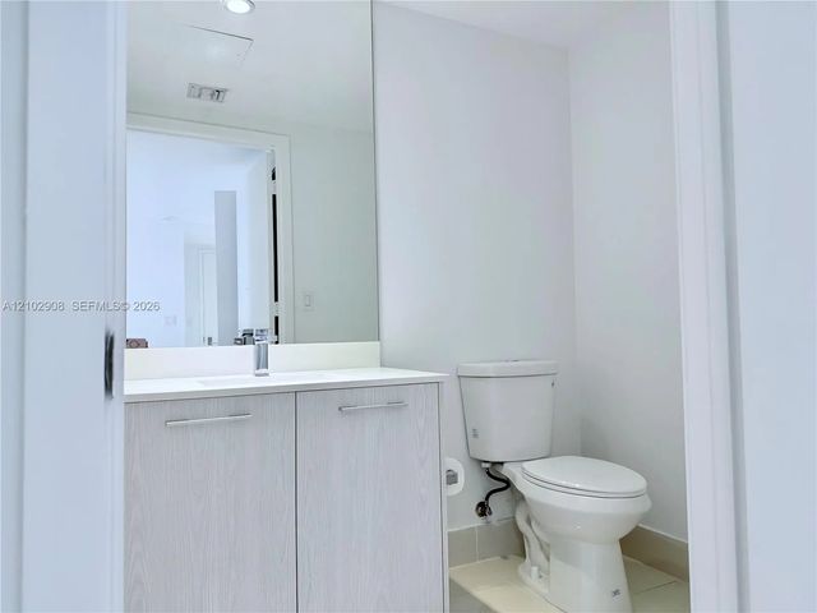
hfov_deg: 71.6
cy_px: 306
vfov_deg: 56.8
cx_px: 408
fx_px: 566
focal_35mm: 24
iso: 125
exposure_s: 1/120
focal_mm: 6.76
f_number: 1.78
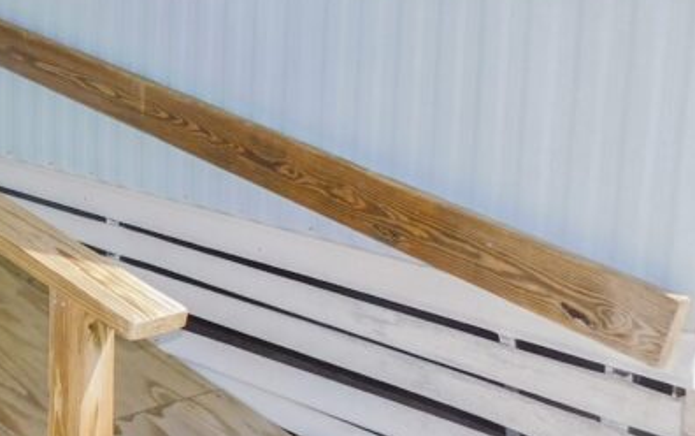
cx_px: -140
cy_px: 60
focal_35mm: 63
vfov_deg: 20.3
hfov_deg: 28.3
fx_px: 1194
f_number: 3
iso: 125
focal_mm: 4
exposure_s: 1/640
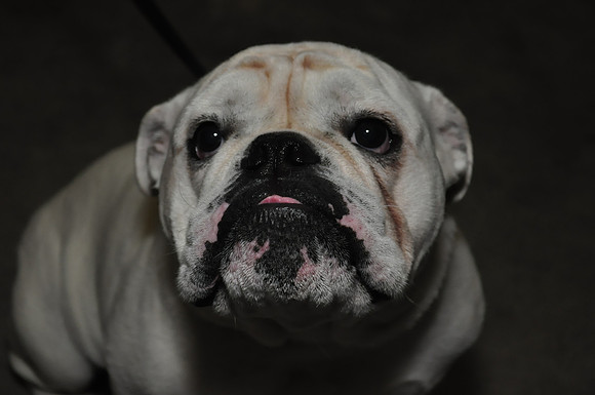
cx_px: 298
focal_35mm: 72
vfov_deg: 18.9
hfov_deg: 28.1
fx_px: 1188
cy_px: 198
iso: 800
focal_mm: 48
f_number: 4.8
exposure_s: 1/40
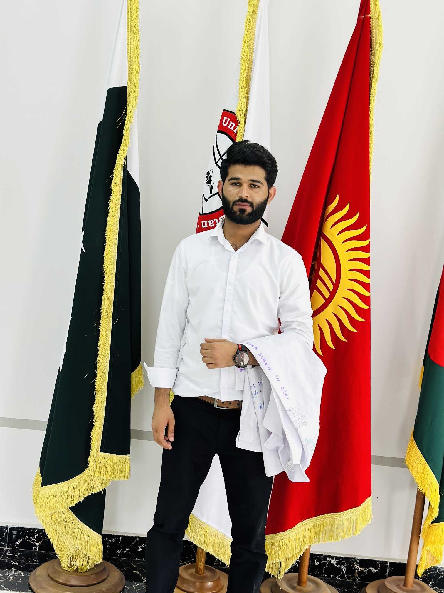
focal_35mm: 48
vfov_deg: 39.7
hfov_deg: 30.3
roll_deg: -6.3
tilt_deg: -6.4
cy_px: 296
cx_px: 222
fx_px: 821
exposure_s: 1/100
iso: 125
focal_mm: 6.86
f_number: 1.78
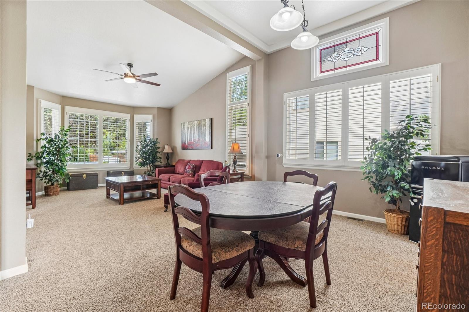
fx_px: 195
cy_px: 156
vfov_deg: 77.3
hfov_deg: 100.4
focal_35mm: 15
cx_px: 234
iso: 400
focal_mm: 10
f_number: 8
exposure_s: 1/15
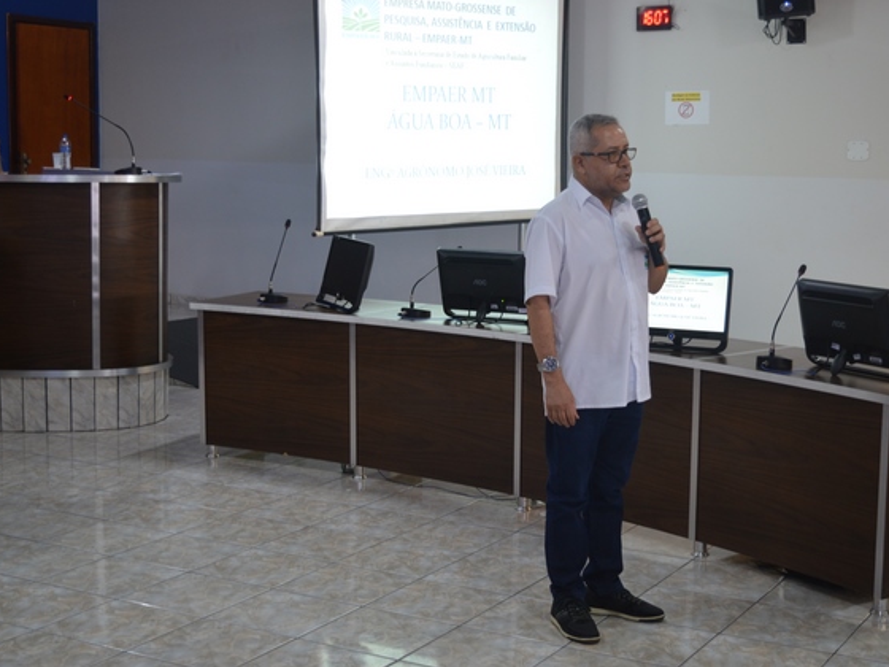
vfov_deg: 26.1
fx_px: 1438
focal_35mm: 56
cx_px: 486
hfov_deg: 34.3
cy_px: 332
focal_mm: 34
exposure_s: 1/15
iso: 450
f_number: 4.5
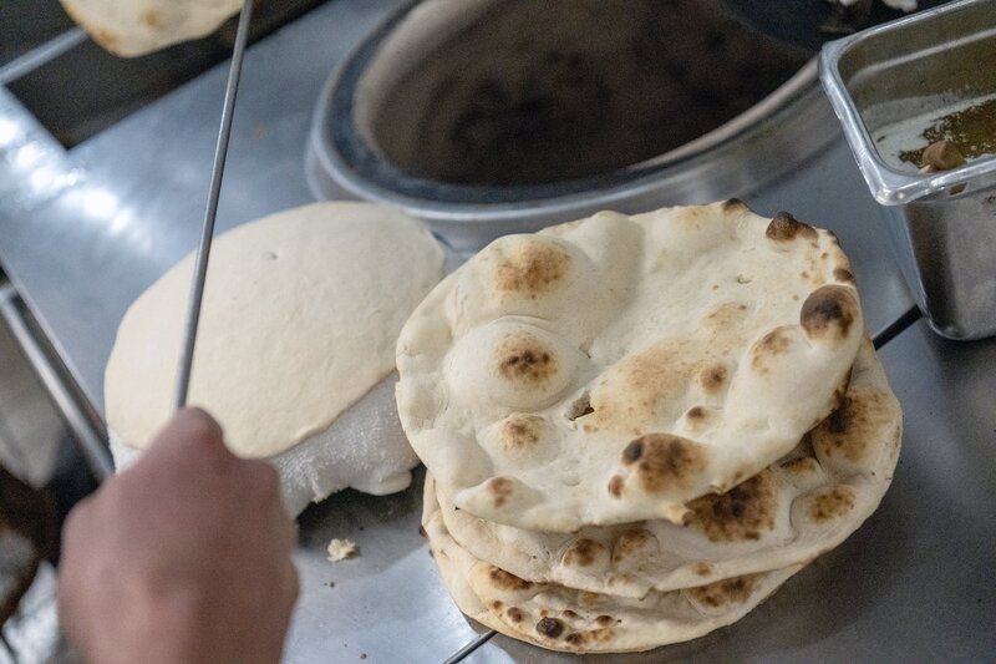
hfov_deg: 41.1
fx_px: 1328
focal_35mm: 48
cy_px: 332
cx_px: 498
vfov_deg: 28.1
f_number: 3.2
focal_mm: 48
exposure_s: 1/1600
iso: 8000
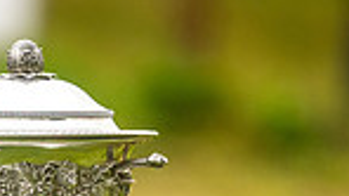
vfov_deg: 0.8
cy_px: 422
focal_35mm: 1570
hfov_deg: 1.4
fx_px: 14518
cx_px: -76
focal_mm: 300
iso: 400
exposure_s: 1/640
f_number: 4.5
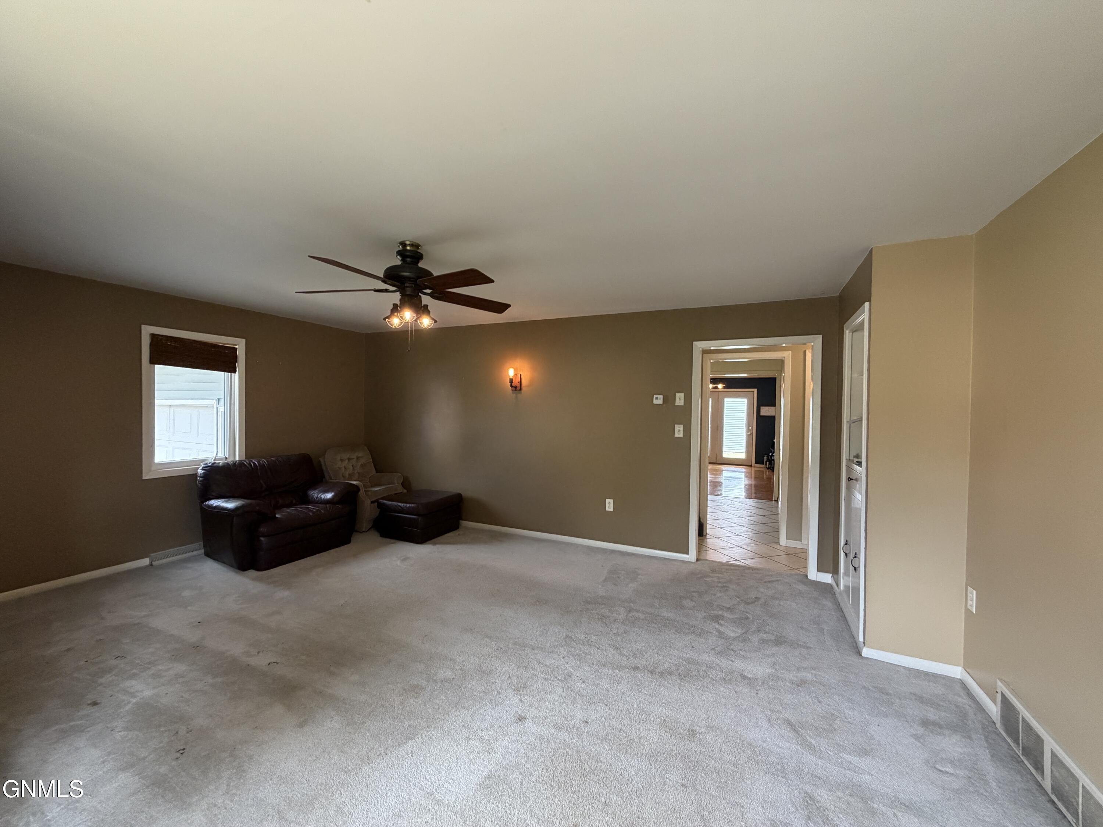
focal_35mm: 14
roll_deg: -0.4
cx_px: 552
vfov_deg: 85.7
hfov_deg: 102.1
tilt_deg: +0.2
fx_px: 446
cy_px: 414
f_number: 2.2
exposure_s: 1/120
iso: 320
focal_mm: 2.22
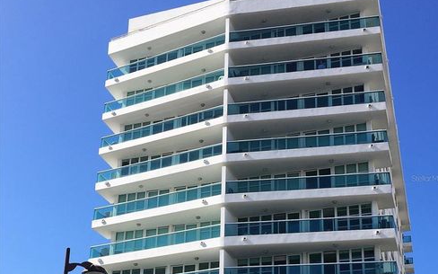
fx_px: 501
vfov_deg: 30.4
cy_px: 178
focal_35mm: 42
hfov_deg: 47.2
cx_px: 223
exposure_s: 1/1883
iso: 32
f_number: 2.2
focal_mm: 4.15
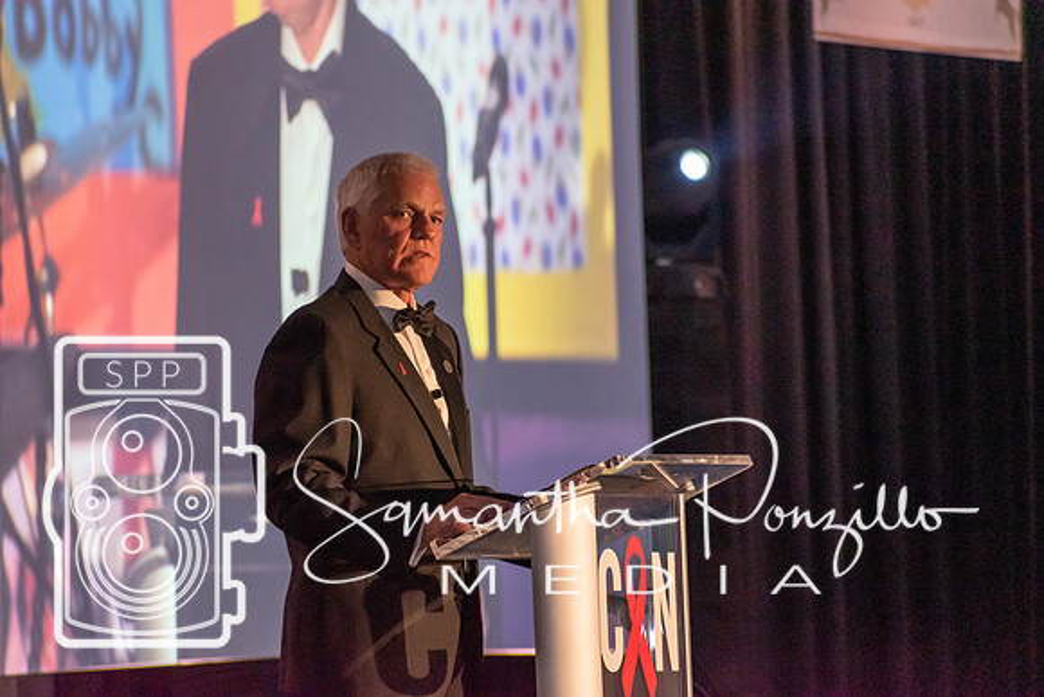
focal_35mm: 450
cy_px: 348
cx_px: 522
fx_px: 13052
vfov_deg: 3.1
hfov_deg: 4.6
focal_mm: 300
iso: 2800
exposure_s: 1/60
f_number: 6.3
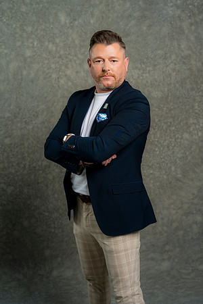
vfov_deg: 36.2
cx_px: 102
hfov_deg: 24.6
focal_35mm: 55
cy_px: 152
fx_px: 465
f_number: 4
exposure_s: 1/160
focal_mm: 55
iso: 125
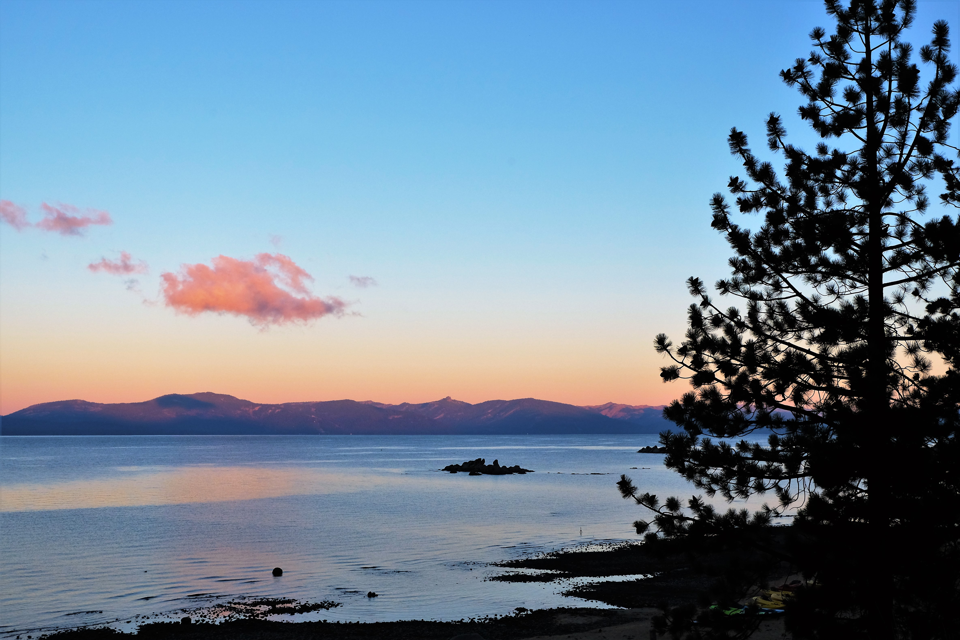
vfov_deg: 31.9
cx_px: 480
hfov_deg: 46.4
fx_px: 1120
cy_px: 320
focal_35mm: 42
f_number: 5.6
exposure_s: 1/350
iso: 400
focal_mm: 28.2
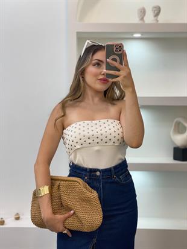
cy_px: 124
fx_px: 374
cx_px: 94
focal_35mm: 52
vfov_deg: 36.8
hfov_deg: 28.0
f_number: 2
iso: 80
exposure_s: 1/100
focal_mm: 6
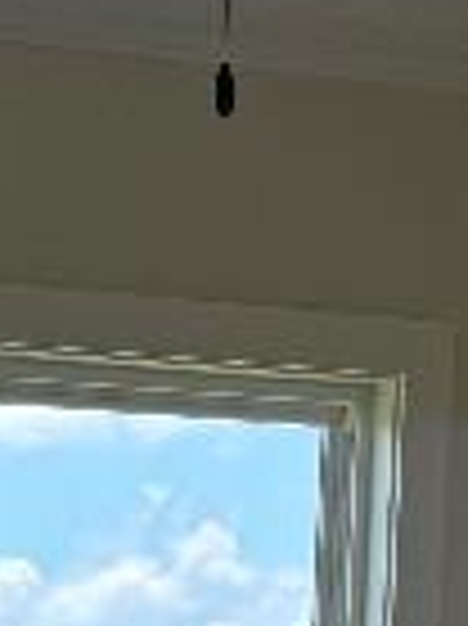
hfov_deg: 7.6
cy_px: 1306
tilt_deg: -7.1
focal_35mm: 192
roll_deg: -3.0
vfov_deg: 9.5
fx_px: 3466
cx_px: -225
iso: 50
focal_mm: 5.96
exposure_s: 1/544
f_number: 1.6
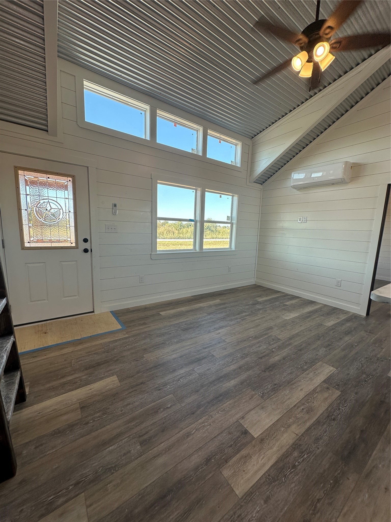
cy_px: 261
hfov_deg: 85.7
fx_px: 211
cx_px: 196
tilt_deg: -7.9
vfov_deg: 102.1
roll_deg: -3.3
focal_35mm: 14
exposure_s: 1/120
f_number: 2.2
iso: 40
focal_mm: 2.22
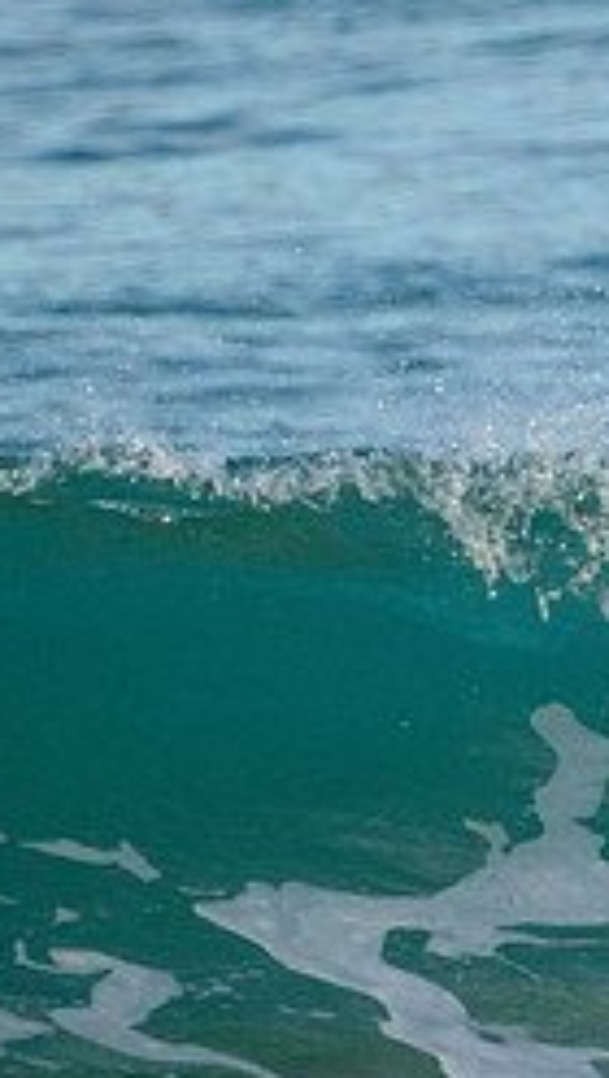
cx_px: 1282
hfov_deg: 0.5
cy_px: 405
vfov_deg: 0.9
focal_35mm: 2507
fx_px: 71776
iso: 2800
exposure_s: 1/2000
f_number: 11
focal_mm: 800
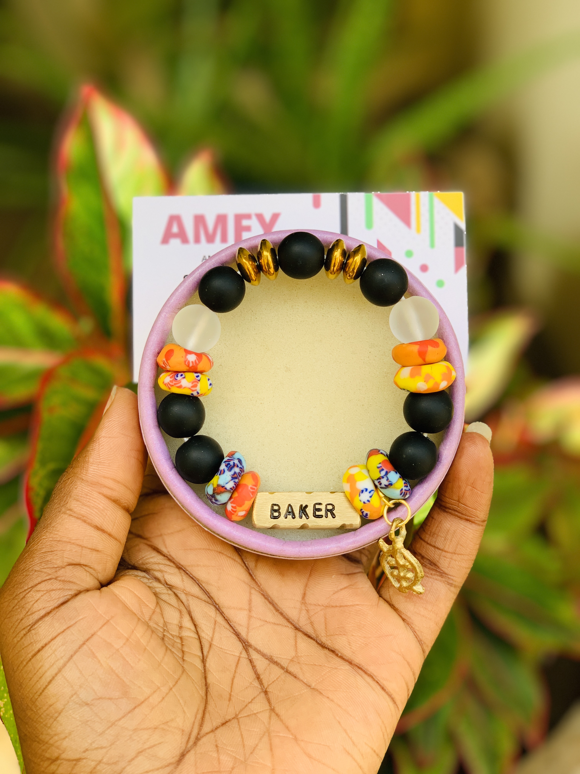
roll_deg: -0.6
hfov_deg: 28.0
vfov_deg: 36.8
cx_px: 290
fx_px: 1162
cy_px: 387
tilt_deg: -26.5
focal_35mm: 52
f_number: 2.4
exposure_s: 1/122
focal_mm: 6
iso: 20
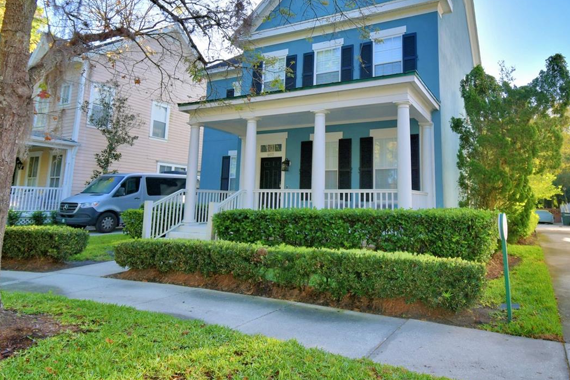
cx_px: 331
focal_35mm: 23
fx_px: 364
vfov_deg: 54.5
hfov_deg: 75.5
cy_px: 143
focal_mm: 10
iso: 100
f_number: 5.6
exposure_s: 1/250
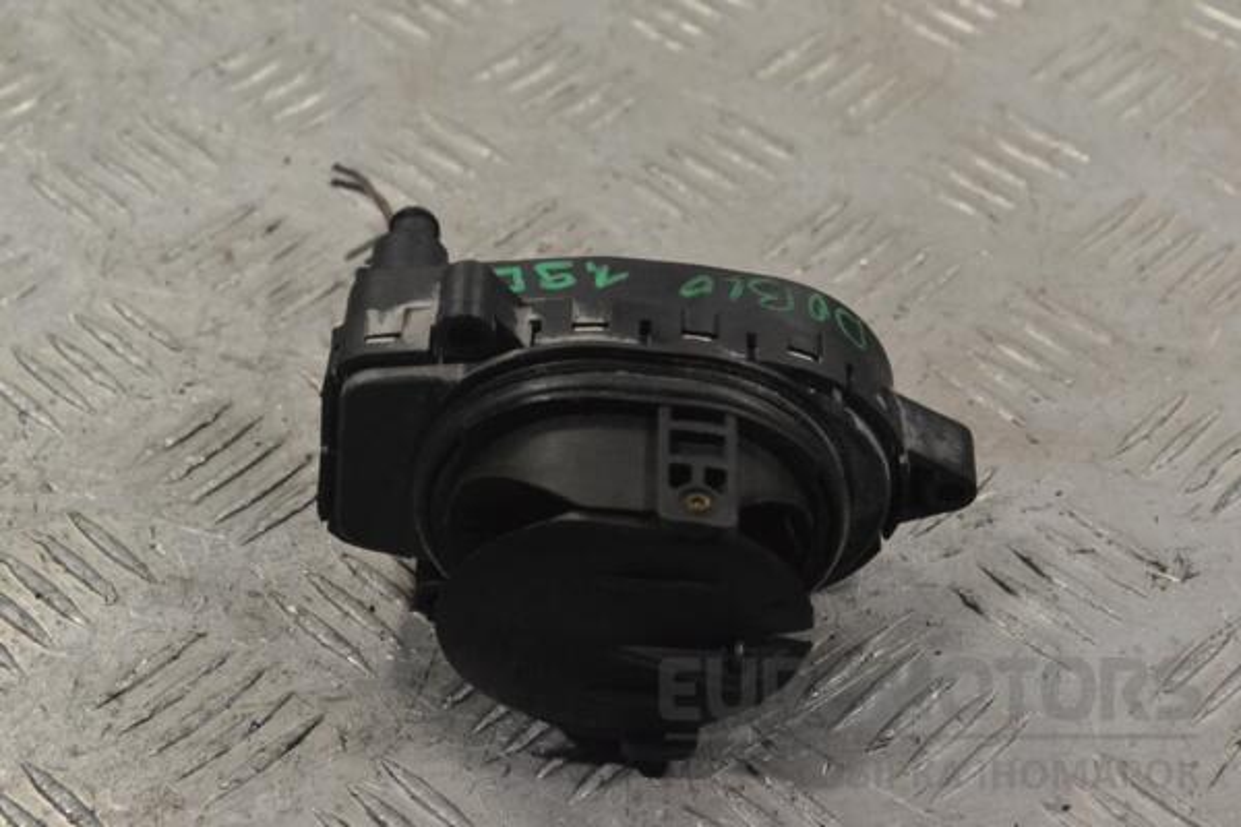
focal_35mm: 82
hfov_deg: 24.6
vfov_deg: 16.6
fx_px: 2844
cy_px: 414
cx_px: 620
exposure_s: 1/320
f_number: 9
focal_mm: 55
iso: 3200
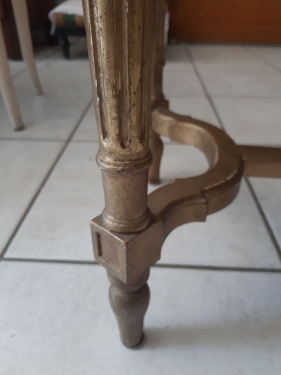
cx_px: 140
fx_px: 292
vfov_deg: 65.3
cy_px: 188
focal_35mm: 27
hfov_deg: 51.4
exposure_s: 1/50
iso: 160
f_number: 1.7
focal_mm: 3.93
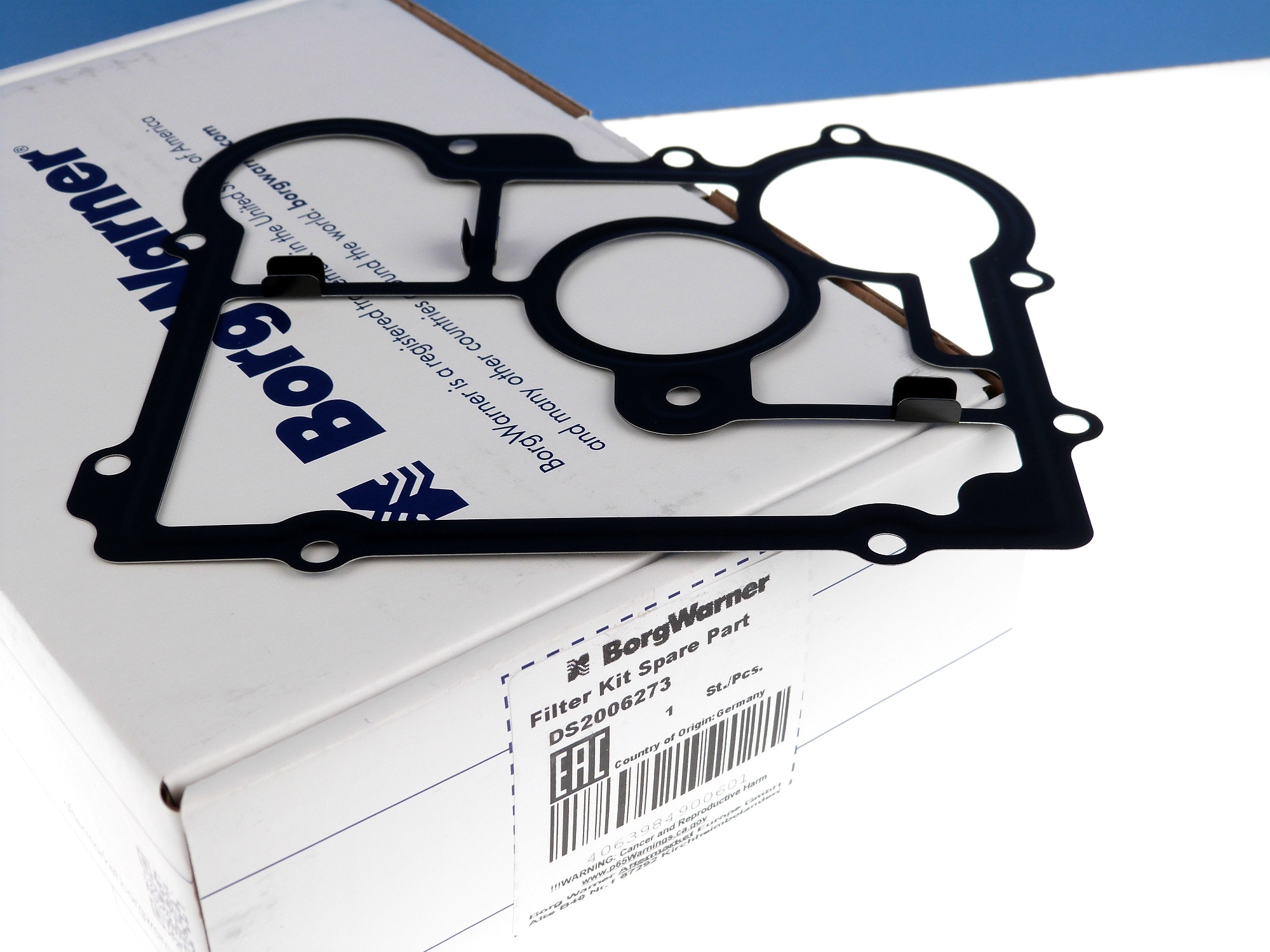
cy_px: 476
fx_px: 1981
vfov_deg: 27.0
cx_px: 635
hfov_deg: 35.5
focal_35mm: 54
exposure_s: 1/100
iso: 100
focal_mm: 9.7
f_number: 3.6
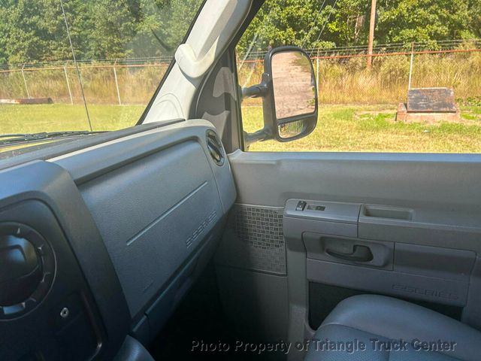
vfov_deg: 53.1
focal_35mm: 26
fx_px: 361
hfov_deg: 67.3
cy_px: 180
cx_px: 240
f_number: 1.5
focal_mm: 5.7
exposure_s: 1/497
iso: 50
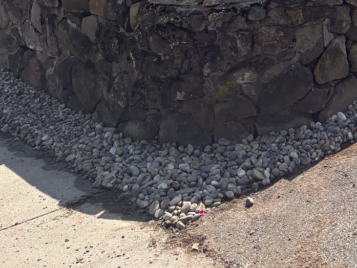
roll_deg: +0.2
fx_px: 846
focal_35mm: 82
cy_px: -244
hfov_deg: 22.4
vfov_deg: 15.1
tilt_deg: +5.2
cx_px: 402
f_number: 1.6
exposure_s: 1/3448
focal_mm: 5.96
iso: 64
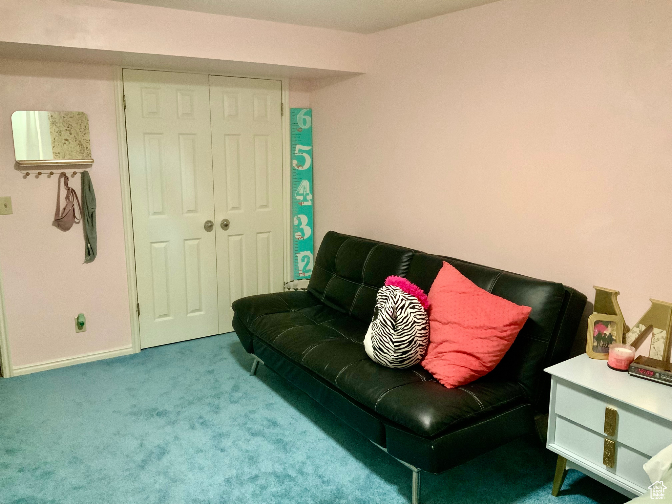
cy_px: 252
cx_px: 336
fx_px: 563
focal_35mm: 29
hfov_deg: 61.7
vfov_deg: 48.2
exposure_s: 1/40
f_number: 1.8
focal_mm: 3
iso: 320
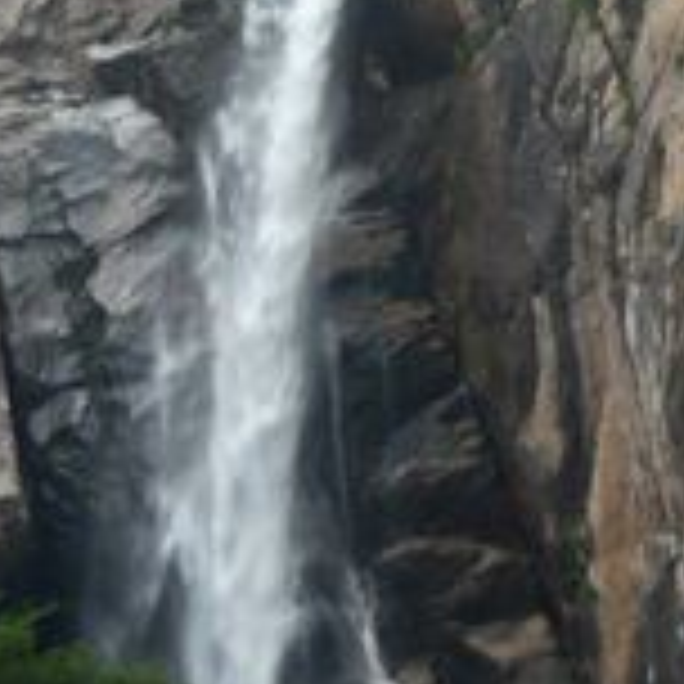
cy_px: 135
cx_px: 22
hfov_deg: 6.0
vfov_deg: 6.0
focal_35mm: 293
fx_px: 6550
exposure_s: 1/60
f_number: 4.3
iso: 100
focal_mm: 10.3
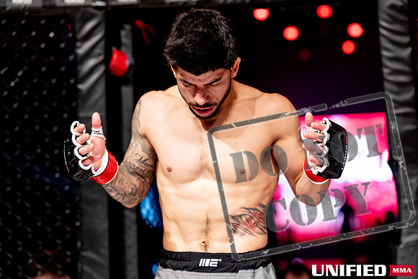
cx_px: 209
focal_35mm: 85
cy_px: 140
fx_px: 987
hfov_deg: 23.9
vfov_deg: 16.1
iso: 2500
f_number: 2.8
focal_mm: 85
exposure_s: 1/640
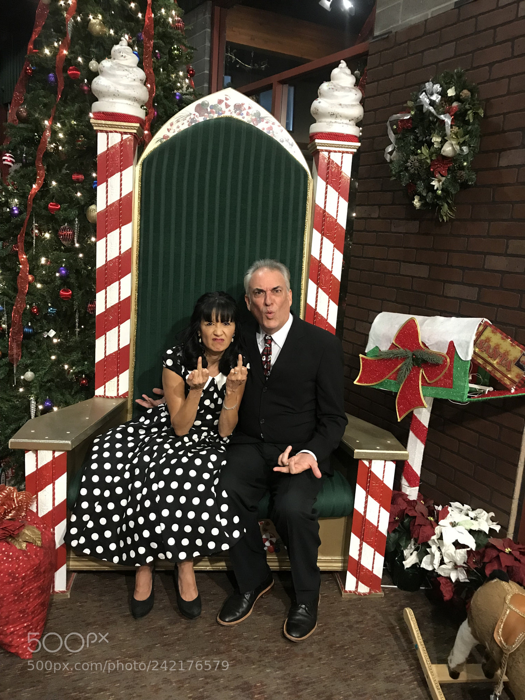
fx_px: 566
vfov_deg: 63.4
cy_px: 350
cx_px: 262
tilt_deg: -11.2
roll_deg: -3.3
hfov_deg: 49.7
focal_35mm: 28
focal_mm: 3.99
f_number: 1.8
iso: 100
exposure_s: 1/11
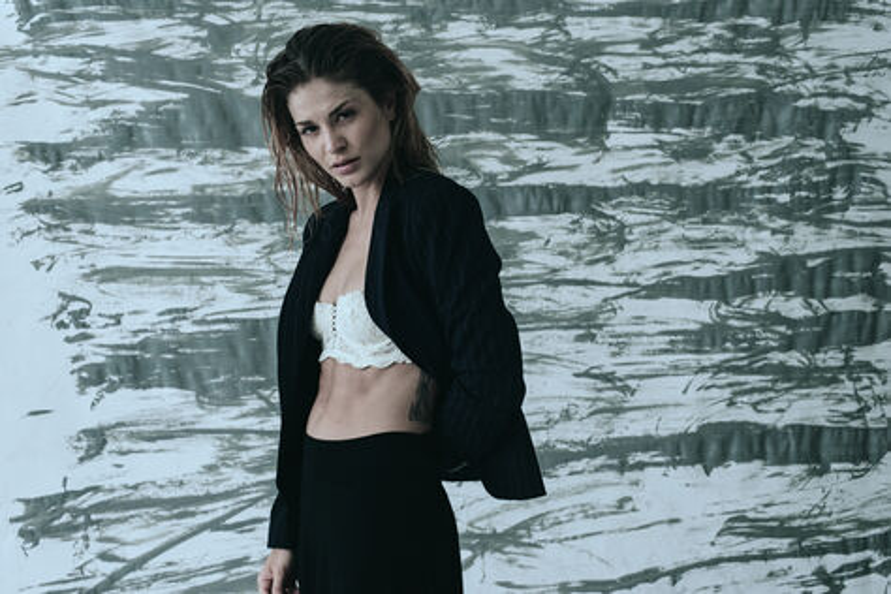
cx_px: 446
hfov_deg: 39.6
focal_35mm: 50
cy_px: 297
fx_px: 1237
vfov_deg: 27.0
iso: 400
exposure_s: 1/100
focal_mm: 50
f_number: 8
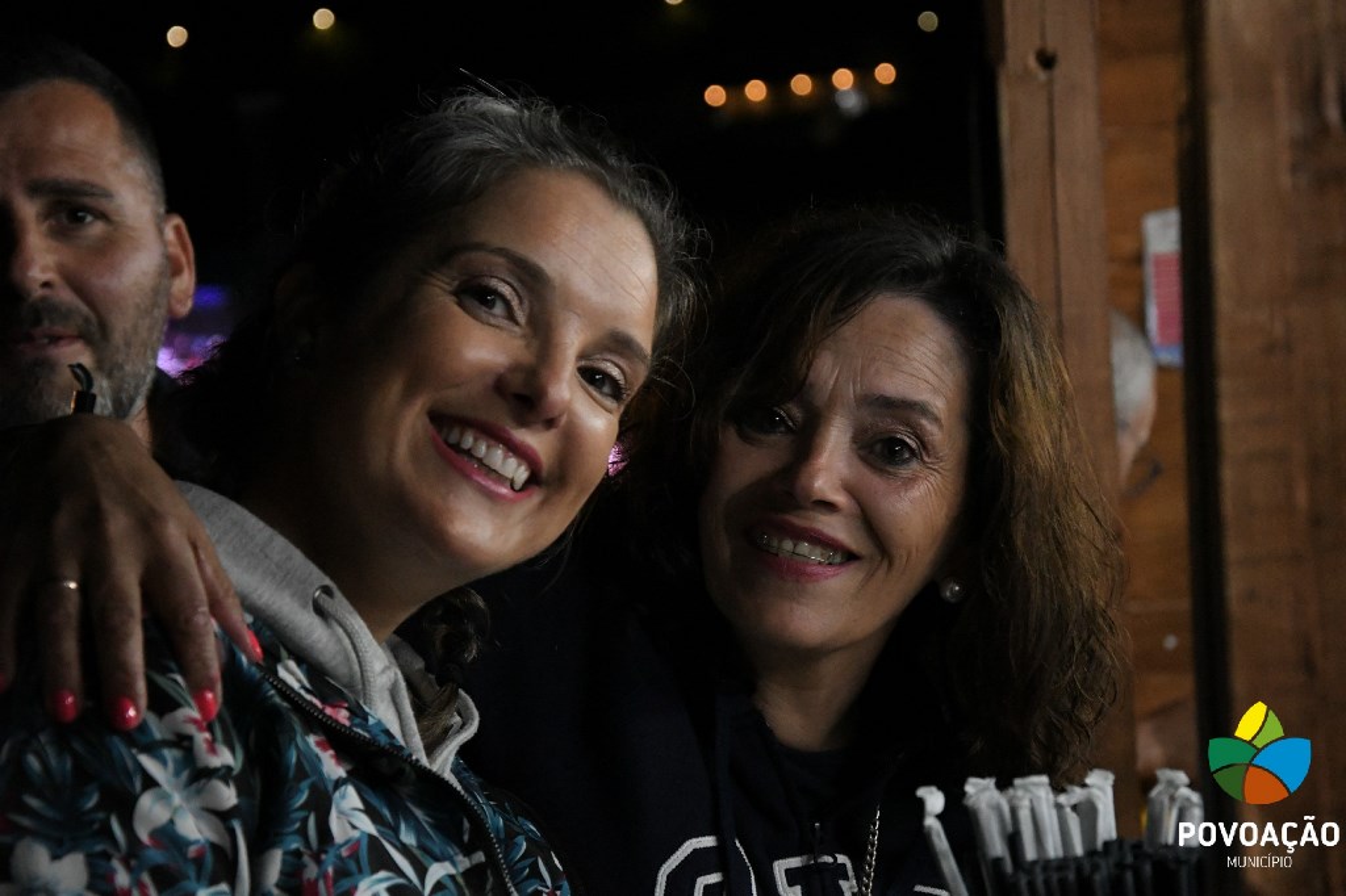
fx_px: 3700
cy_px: 448
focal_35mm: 99
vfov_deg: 13.8
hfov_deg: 20.6
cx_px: 673
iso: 6400
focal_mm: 66
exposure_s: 1/160
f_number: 5.6
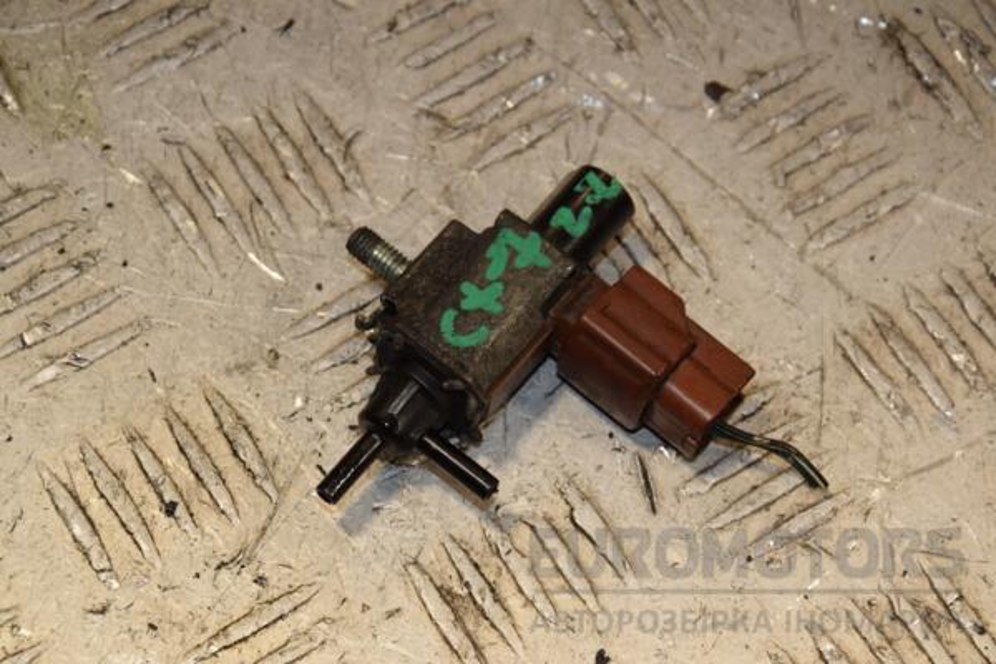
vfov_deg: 10.2
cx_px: 498
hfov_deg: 15.2
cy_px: 332
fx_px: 3735
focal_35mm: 135
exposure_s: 1/200
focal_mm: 90
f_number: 9
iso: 800
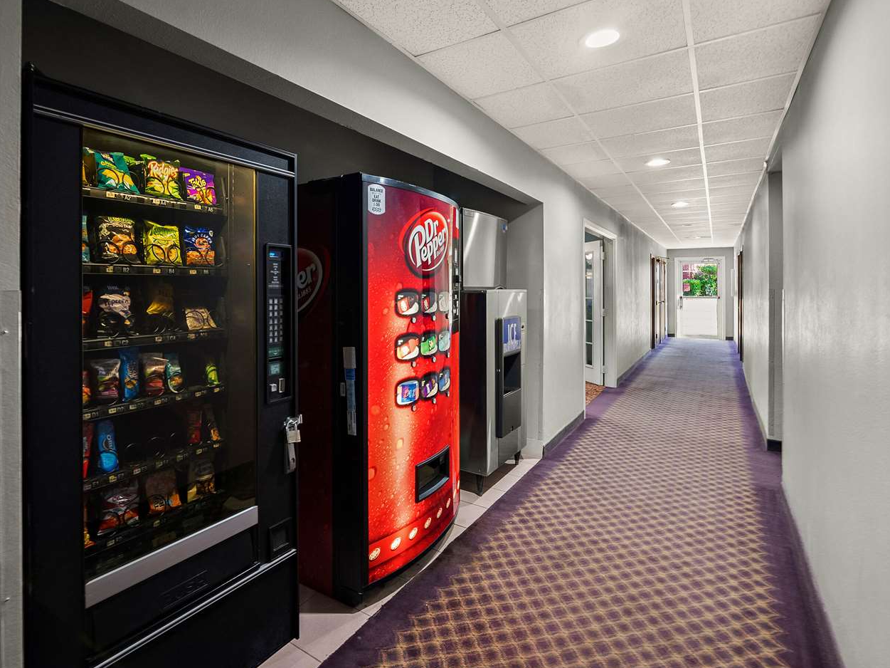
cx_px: 459
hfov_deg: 98.1
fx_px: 386
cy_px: 350
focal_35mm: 15
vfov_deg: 81.7
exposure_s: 1/4
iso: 640
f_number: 6.3
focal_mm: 13
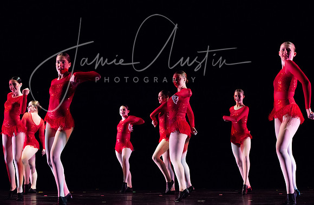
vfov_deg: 18.6
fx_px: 625
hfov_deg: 28.2
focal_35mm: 72
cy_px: 100
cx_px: 157
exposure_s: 1/1000
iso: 2500
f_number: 3.5
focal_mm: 70
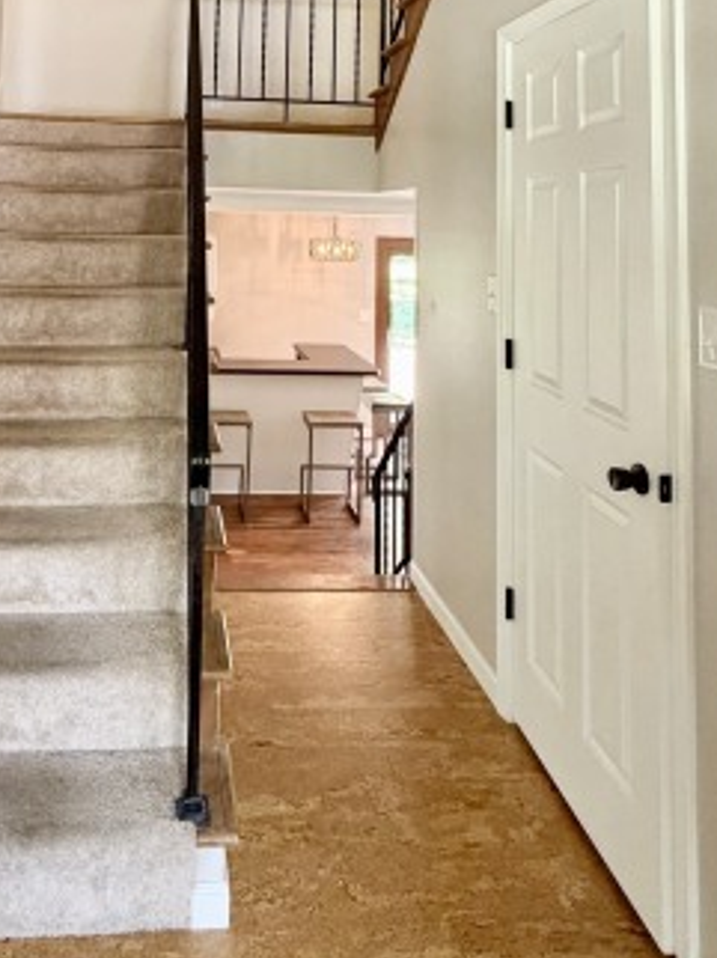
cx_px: 220
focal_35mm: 29
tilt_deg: +4.2
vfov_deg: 56.3
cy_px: 165
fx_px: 802
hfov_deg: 47.1
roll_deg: -1.5
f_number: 2.2
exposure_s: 1/60
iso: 500
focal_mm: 2.22
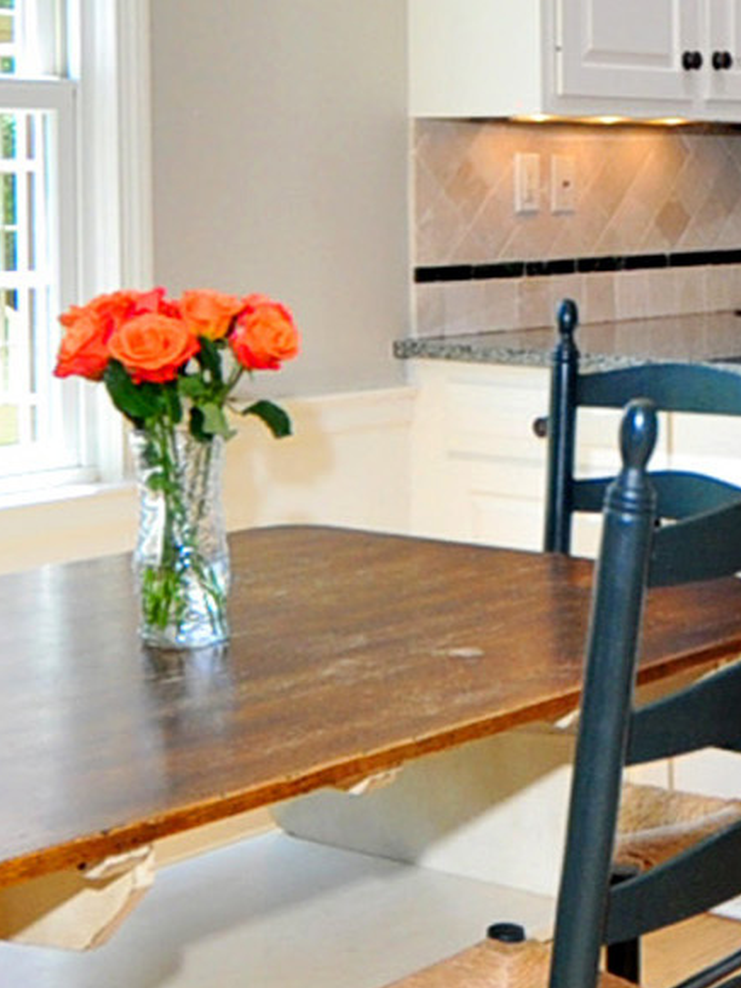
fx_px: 2055
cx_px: 802
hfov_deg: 19.6
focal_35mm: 72
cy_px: 126
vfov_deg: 26.3
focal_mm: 10
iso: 320
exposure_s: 1/100
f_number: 4.5
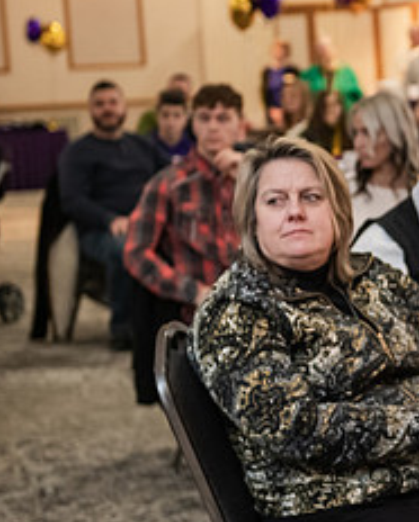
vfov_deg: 15.7
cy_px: 192
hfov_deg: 12.3
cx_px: 552
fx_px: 1889
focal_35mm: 122
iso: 2500
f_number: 3.2
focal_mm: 52
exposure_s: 1/160
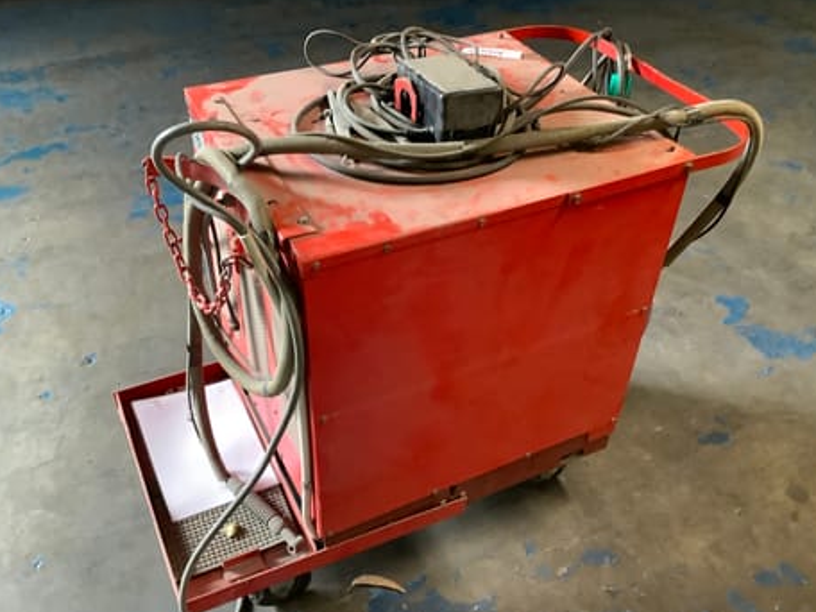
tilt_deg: -40.2
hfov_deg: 54.0
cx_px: 401
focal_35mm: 34
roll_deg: +1.3
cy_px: 316
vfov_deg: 41.8
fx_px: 801
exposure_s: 1/50
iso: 320
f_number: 2.4
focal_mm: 3.3
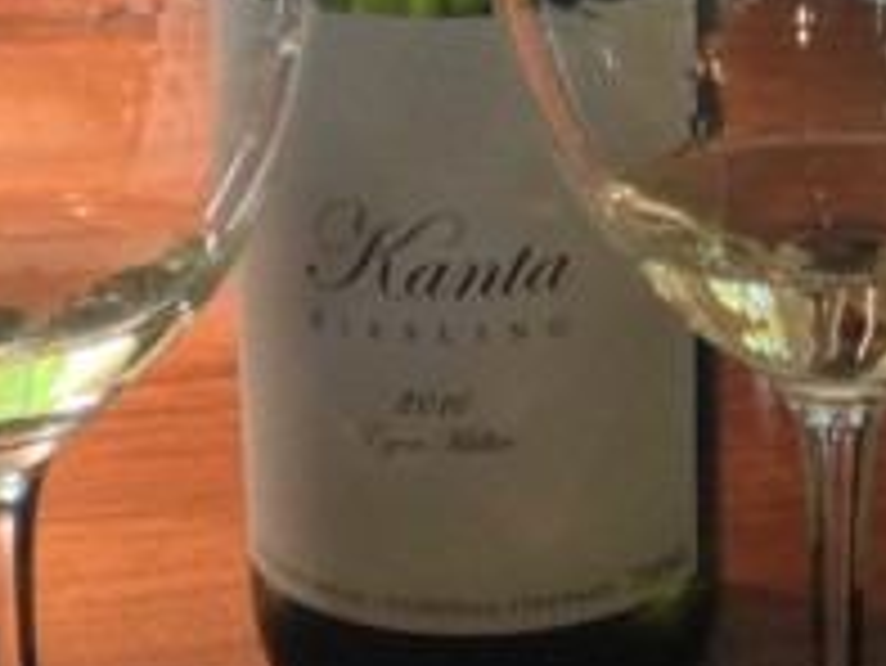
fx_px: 2817
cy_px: 160
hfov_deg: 17.8
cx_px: 580
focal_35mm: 110
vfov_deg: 13.4
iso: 160
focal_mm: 4.28
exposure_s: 1/20
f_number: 2.4
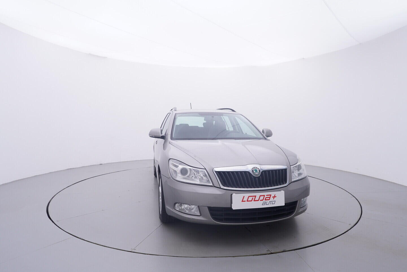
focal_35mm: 22
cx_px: 204
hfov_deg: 77.3
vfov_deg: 56.2
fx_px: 255
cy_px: 136
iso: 200
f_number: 5
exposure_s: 1/80
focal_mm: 15
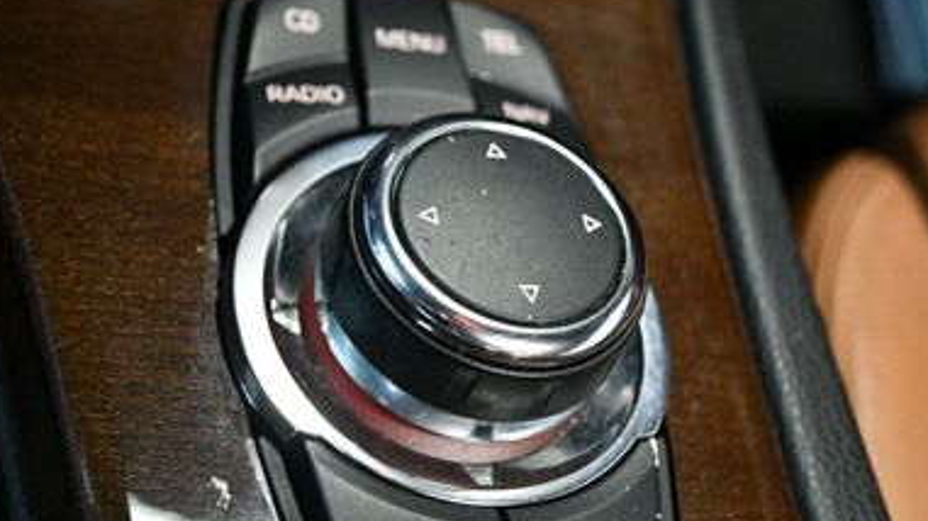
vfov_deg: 20.7
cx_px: 431
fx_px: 1427
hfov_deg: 36.0
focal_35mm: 58
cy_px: 270
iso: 3200
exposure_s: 1/80
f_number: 4
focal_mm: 22
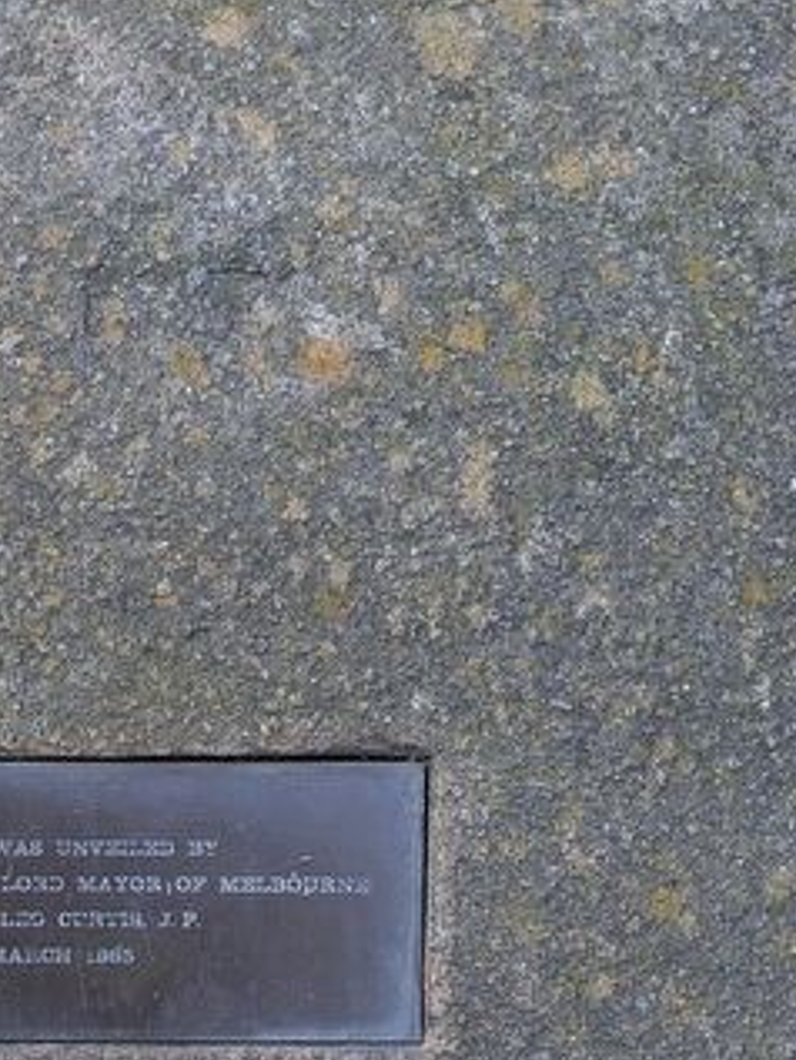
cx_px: -18
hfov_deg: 22.3
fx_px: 1930
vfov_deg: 29.9
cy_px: 873
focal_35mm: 63
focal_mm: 5.43
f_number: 1.89
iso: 96
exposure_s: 1/100
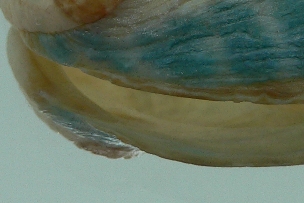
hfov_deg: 17.9
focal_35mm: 113
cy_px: 0
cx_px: 252
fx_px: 954
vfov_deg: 12.0
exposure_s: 1/60
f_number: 2.8
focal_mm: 4.6
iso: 80
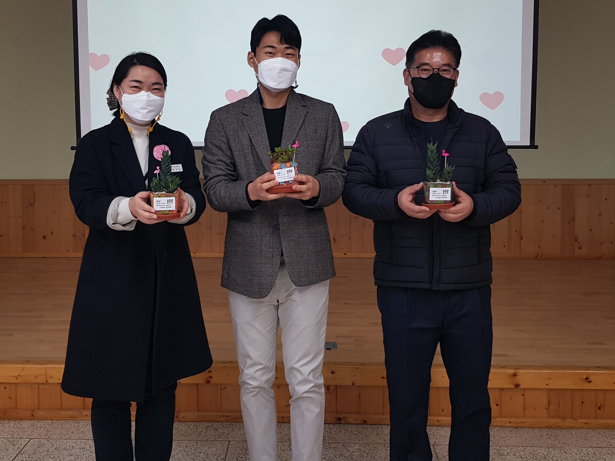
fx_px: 462
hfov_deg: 67.3
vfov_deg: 53.1
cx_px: 308
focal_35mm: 26
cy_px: 230
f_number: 1.7
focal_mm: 4.2
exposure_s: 1/60
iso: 50
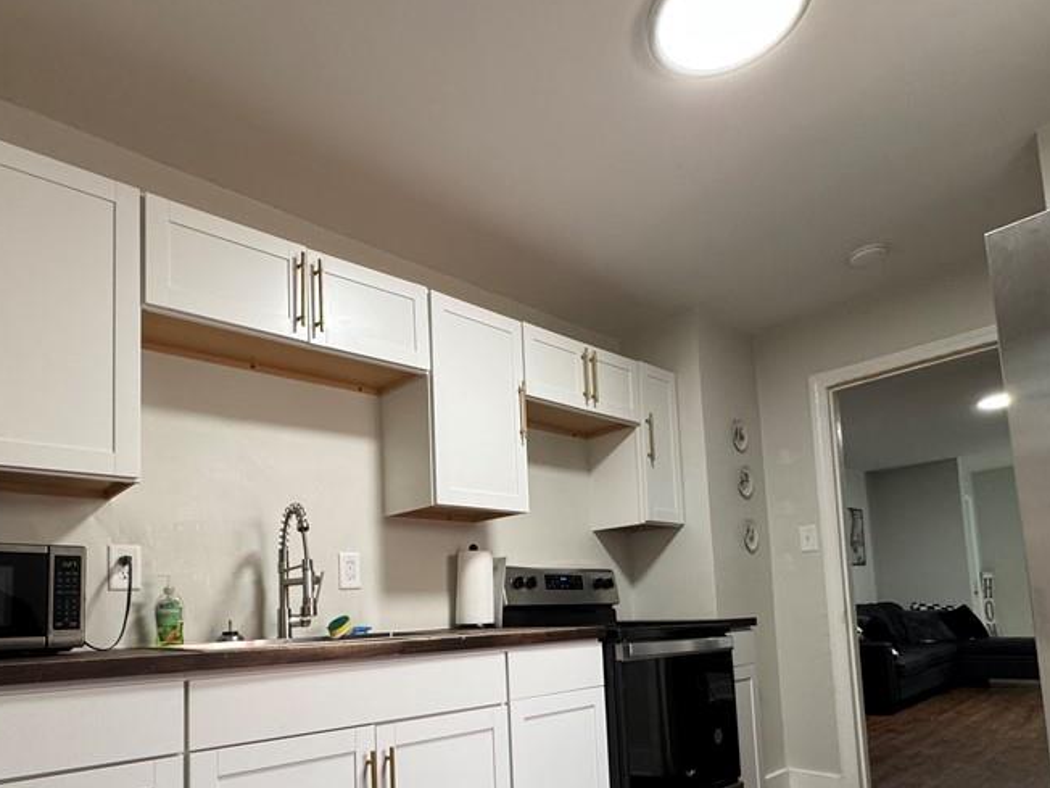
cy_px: 559
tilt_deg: +5.5
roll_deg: +3.1
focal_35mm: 22
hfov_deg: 76.1
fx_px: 667
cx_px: 467
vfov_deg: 58.9
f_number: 2.2
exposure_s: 1/60
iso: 250
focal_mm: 2.22
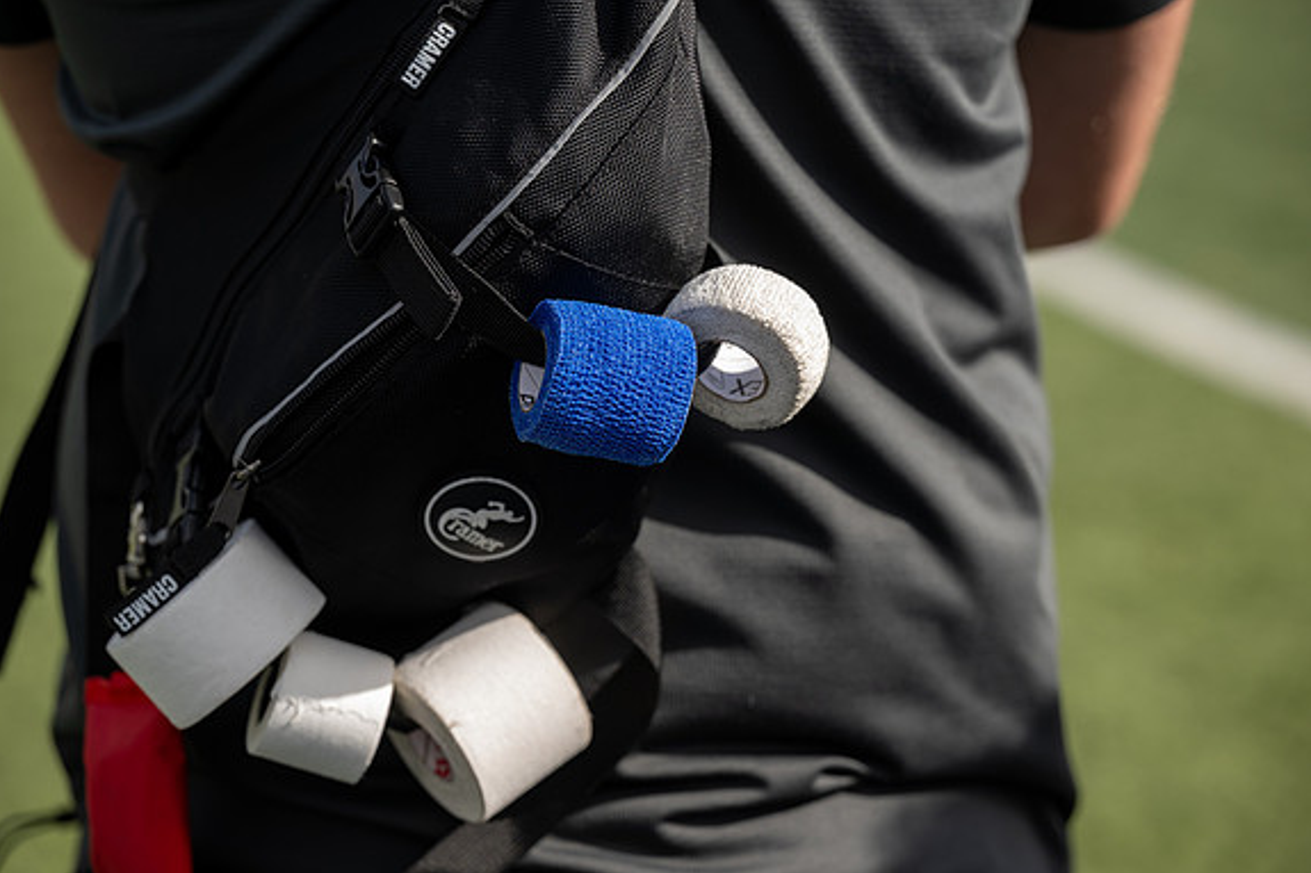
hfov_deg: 17.6
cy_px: 439
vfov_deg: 11.8
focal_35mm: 116
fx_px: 4223
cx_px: 654
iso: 100
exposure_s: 1/800
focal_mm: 115
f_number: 4
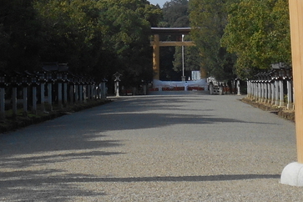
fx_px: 1128
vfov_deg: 10.0
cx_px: 114
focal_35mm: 134
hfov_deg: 15.3
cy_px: -68
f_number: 3.9
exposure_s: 1/1000
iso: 80
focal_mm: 6.7
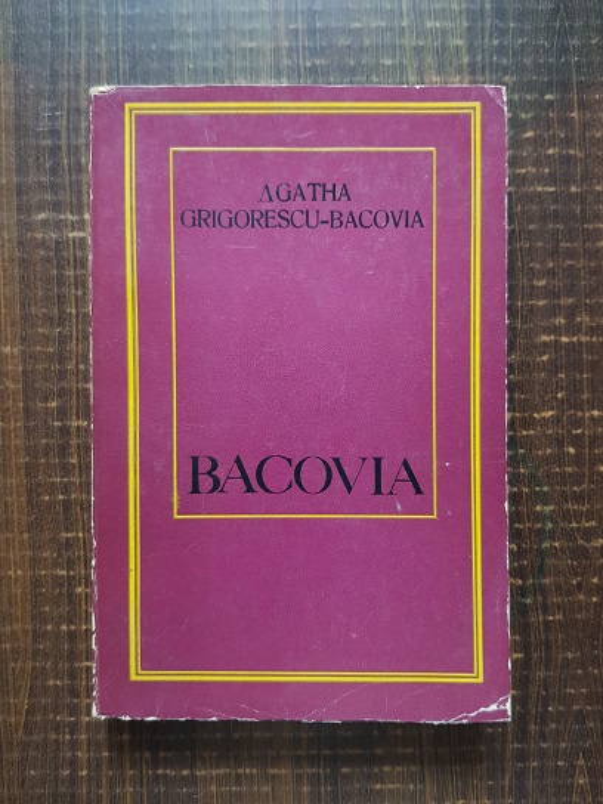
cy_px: 402
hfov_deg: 53.1
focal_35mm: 26
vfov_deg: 67.3
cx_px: 302
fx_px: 604
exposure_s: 1/10
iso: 250
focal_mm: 4.3
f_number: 1.7
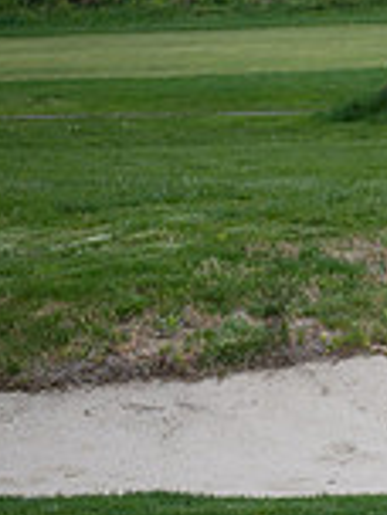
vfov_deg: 5.3
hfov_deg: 3.8
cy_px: 261
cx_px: 1111
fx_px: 5620
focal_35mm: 377
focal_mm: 80
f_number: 3.5
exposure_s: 1/500
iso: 100
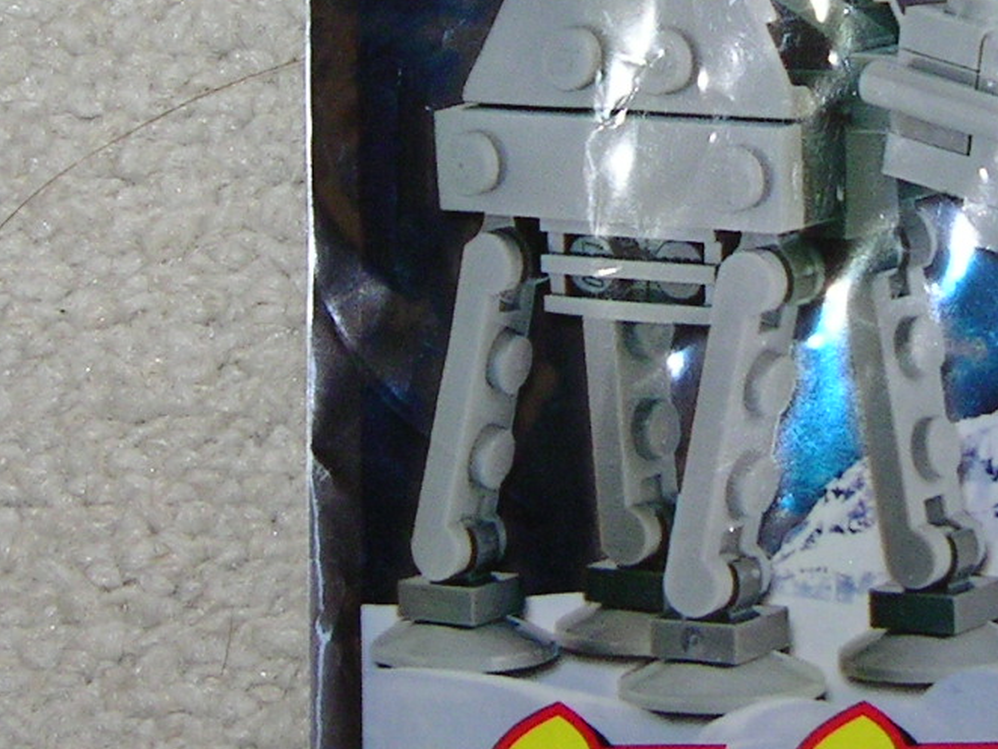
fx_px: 2509
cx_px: 746
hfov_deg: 22.3
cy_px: 243
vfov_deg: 16.9
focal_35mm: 87
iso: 100
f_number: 4.8
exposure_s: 1/30
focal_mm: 5.6
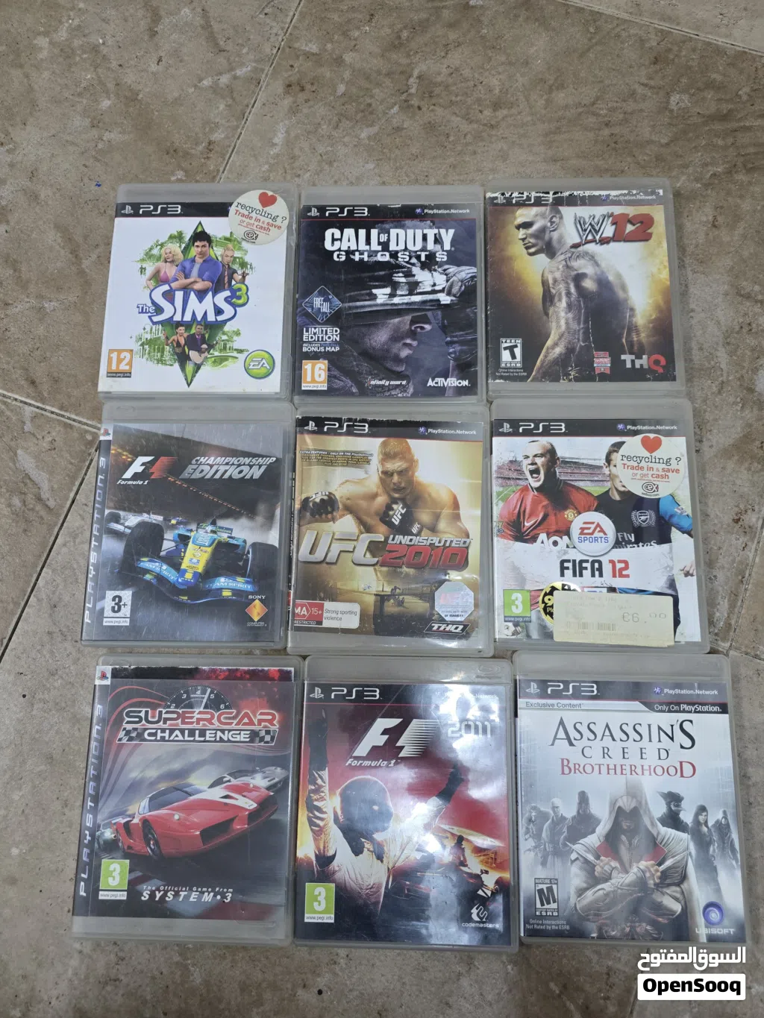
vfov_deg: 73.9
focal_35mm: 23
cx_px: 382
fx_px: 677
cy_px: 509
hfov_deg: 58.9
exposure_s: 1/50
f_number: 1.7
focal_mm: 6.3
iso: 320
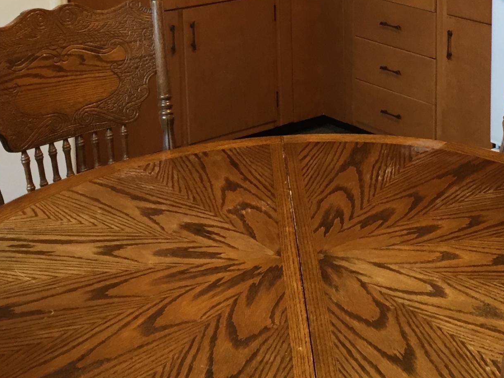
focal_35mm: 71
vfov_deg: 19.7
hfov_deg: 26.6
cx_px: 434
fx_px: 1034
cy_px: -49
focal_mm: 4.15
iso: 100
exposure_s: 1/30
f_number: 2.2
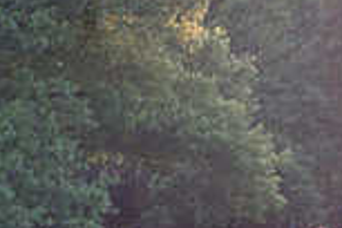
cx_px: 521
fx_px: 3306
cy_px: 334
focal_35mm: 348
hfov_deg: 5.9
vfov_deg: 3.9
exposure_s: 1/2000
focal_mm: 92
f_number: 2.8
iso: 1600
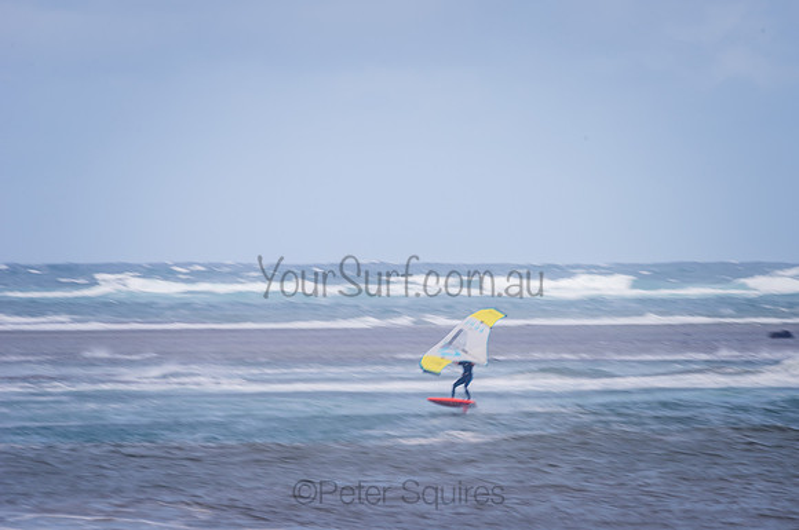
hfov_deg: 3.4
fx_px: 13609
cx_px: 488
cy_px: 254
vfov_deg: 2.2
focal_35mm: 614
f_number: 13
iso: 31
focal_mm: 500
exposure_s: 1/20
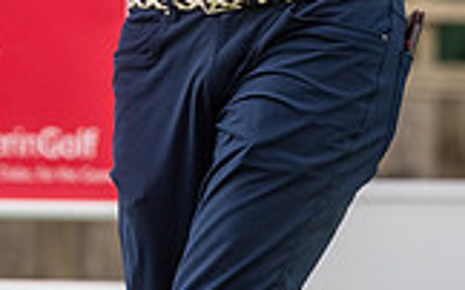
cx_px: 90
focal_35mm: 1274
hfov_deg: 1.7
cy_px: -258
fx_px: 16134
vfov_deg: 1.0
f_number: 4
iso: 640
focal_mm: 300
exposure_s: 1/2000
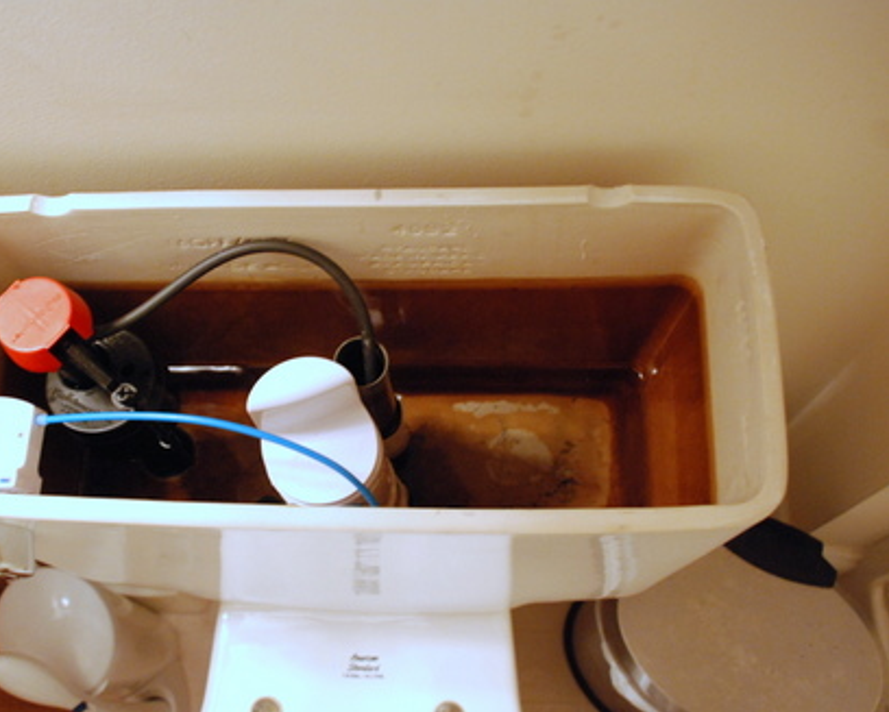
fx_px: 1001
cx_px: 349
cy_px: 363
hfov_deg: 47.6
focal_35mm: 38
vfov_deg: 39.2
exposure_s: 1/10
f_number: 3.8
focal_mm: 22
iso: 1600
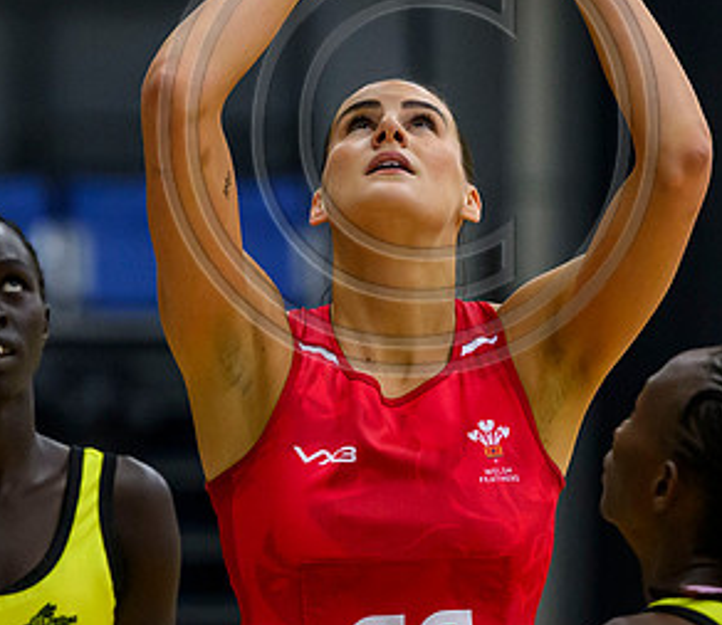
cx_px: 439
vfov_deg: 3.3
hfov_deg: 3.8
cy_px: -134
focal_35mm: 488
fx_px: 10774
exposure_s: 1/1250
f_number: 2.8
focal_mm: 150
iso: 4000
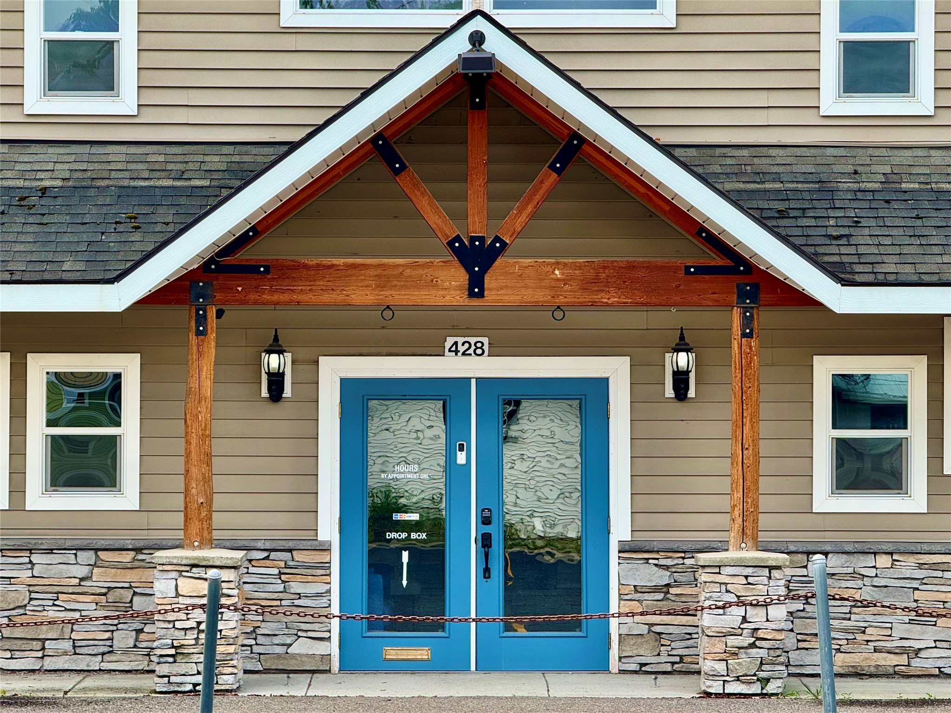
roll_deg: -0.2
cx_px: 476
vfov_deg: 12.3
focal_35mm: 120
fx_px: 3296
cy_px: 356
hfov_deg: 16.4
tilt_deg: +0.8
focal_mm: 15.66
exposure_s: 1/497
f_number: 2.8
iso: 50
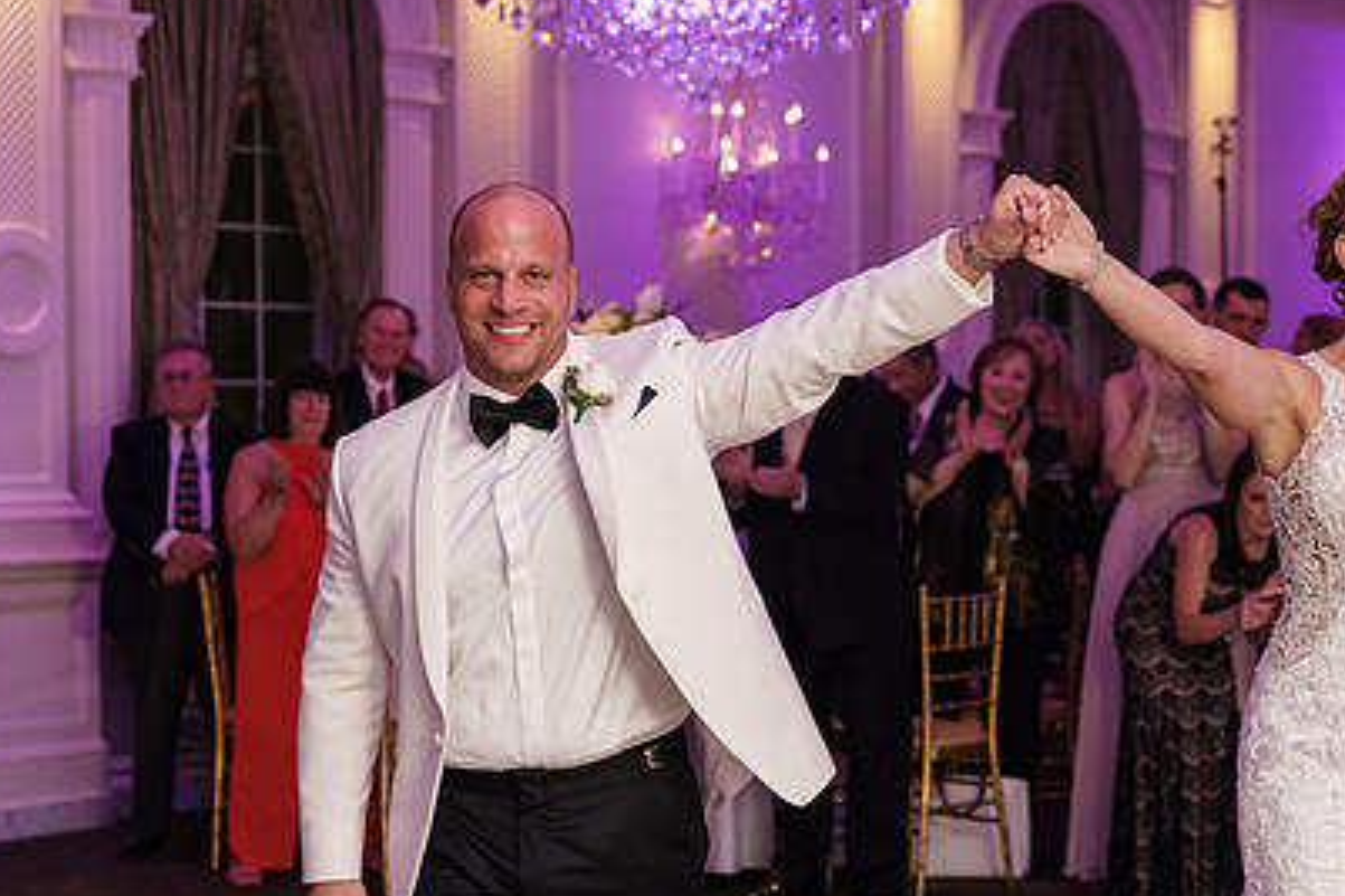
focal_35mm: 87
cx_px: 755
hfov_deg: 23.4
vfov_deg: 15.7
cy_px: 596
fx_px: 3249
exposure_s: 1/160
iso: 1250
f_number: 2.8
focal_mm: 51
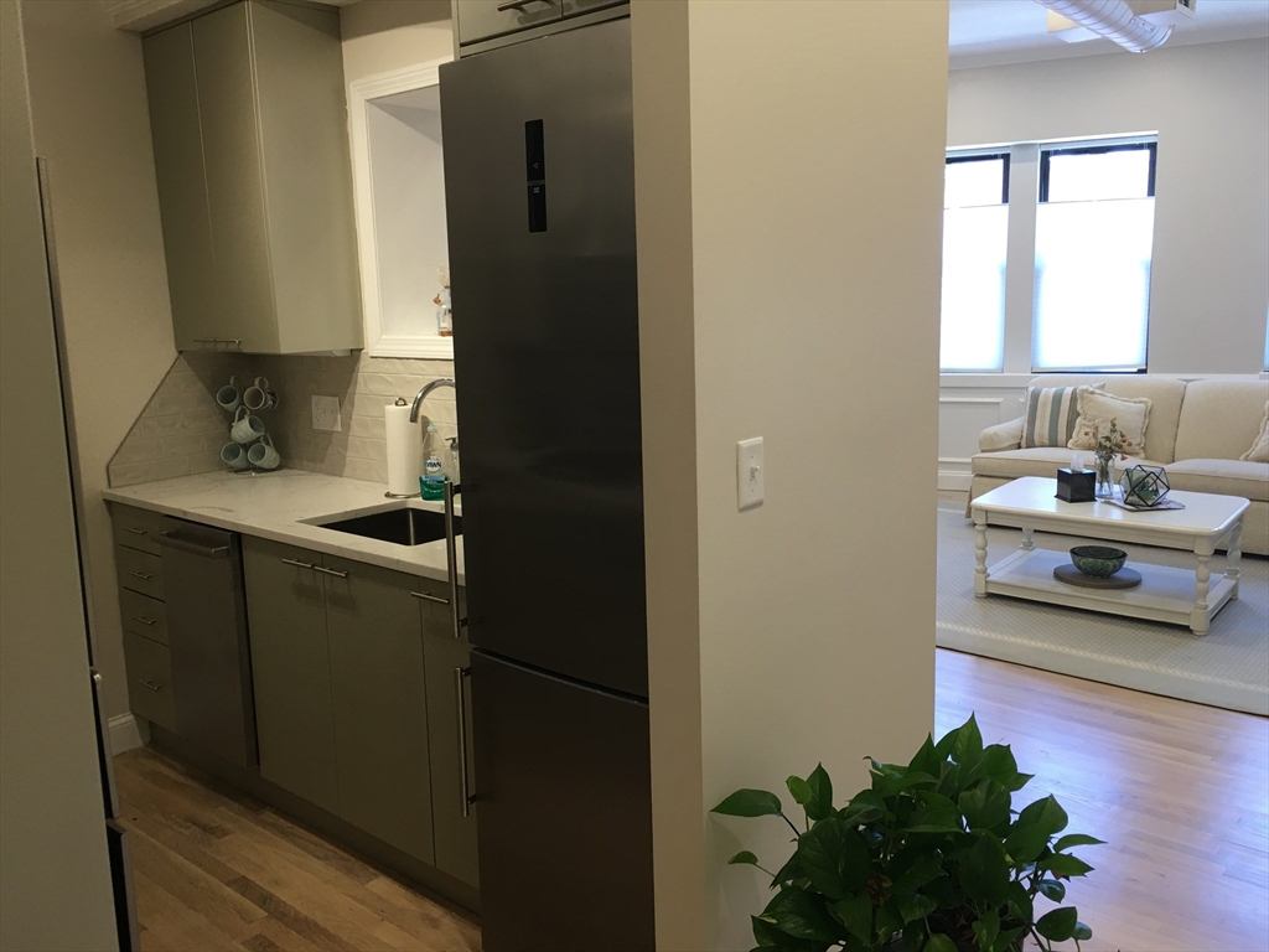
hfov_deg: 61.7
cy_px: 476
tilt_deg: -8.5
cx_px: 634
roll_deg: +2.0
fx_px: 1063
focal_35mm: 29
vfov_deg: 48.2
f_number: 2.2
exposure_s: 1/15
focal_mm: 4.15
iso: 32
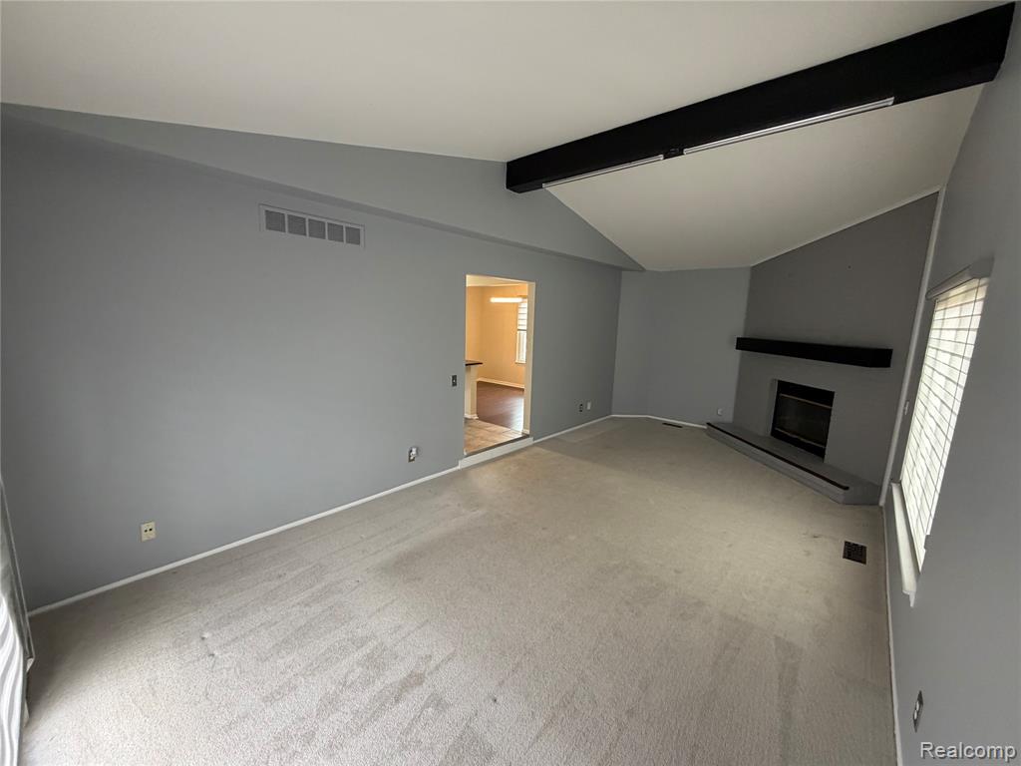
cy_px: 383
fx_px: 413
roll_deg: -1.2
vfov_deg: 85.7
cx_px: 510
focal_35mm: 14
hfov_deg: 102.1
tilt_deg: -8.5
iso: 250
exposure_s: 1/120
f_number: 2.2
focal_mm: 2.22
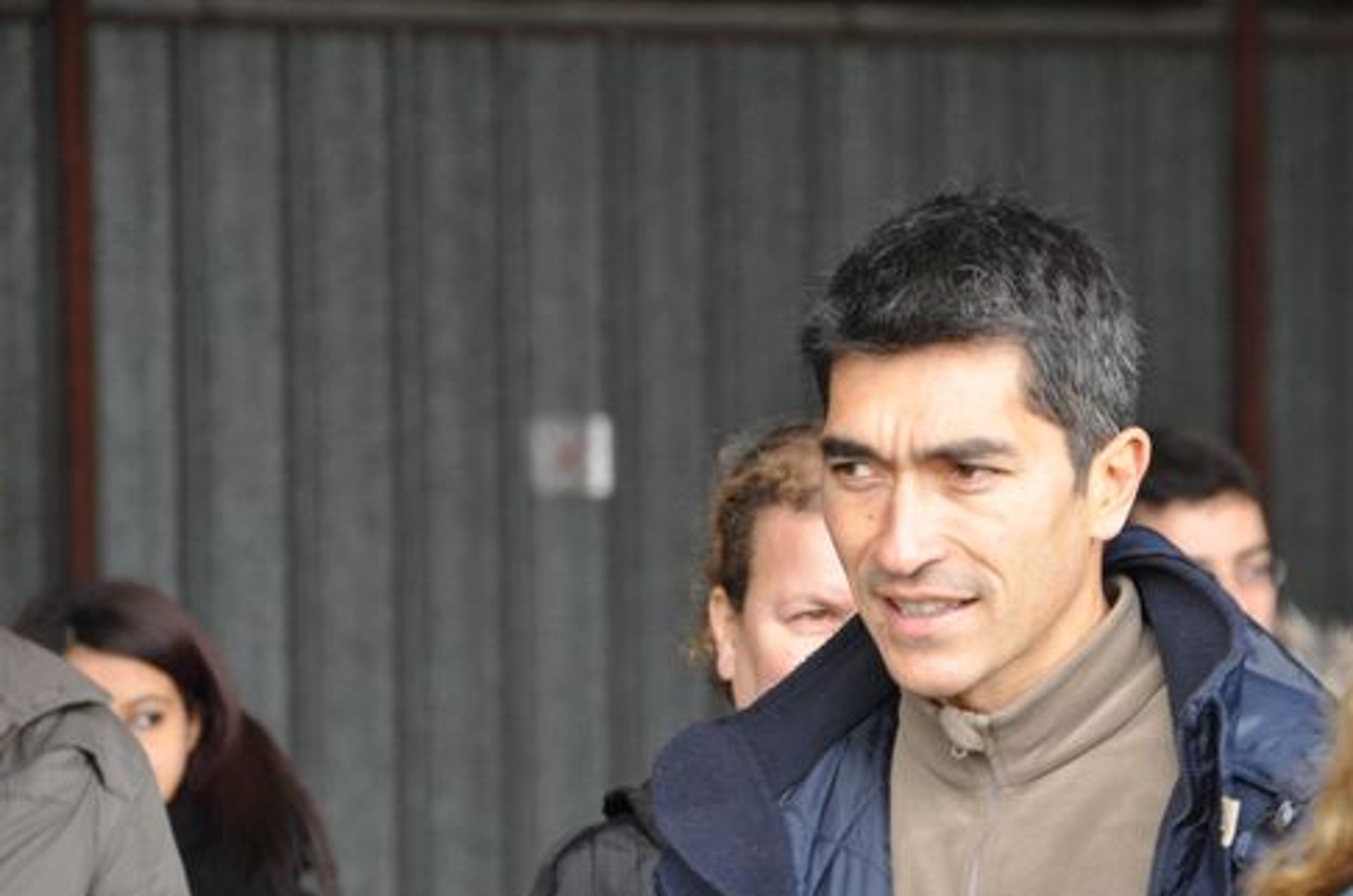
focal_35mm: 287
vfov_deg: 4.8
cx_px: 780
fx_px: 10752
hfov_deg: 7.2
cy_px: 572
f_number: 5.6
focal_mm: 145
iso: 1600
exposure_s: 1/125
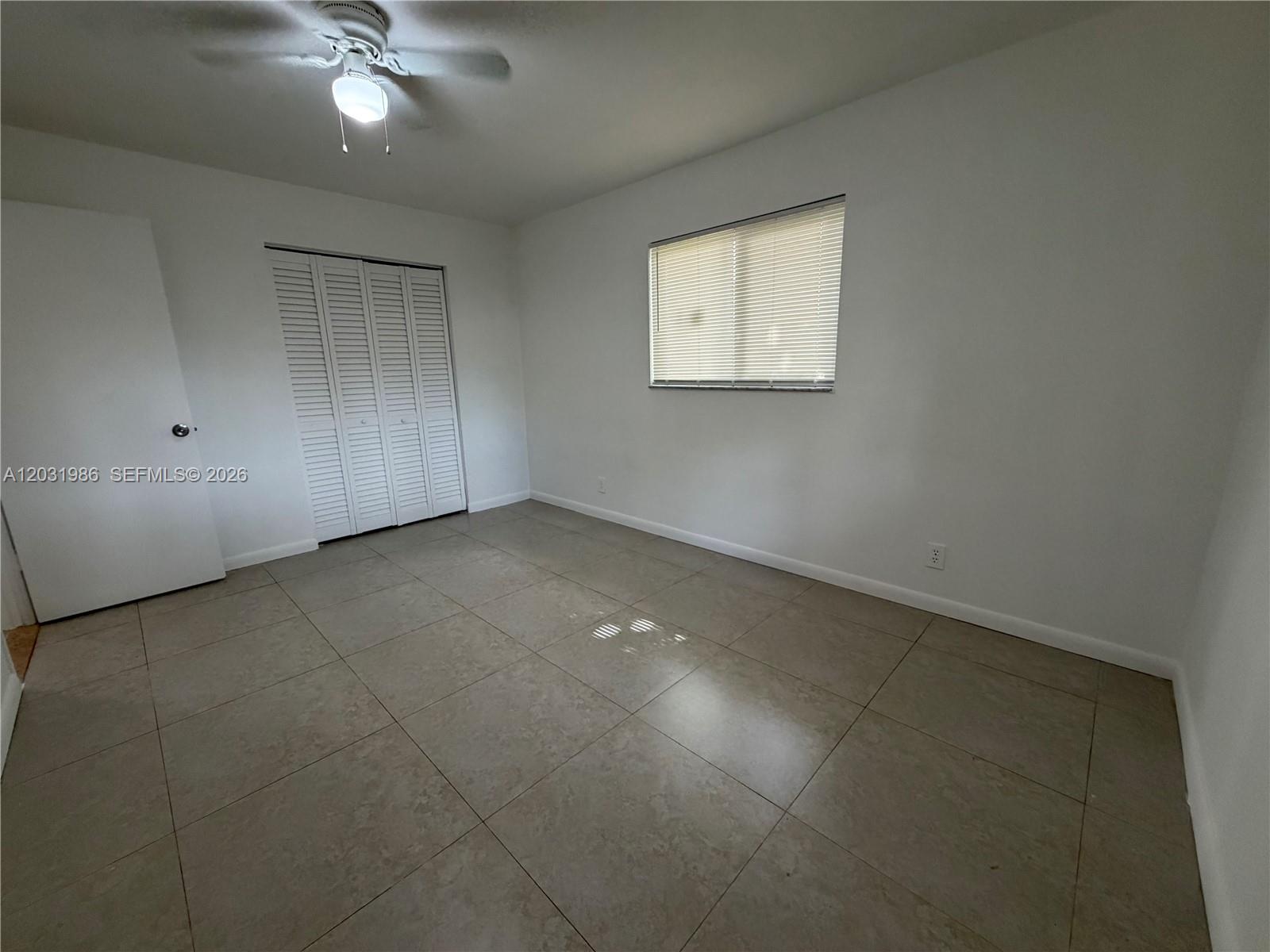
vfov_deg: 85.7
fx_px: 514
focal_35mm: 14
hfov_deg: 102.1
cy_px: 476
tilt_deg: -12.6
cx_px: 635
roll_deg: +1.0
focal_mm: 2.22
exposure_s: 1/120
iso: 320
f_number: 2.2
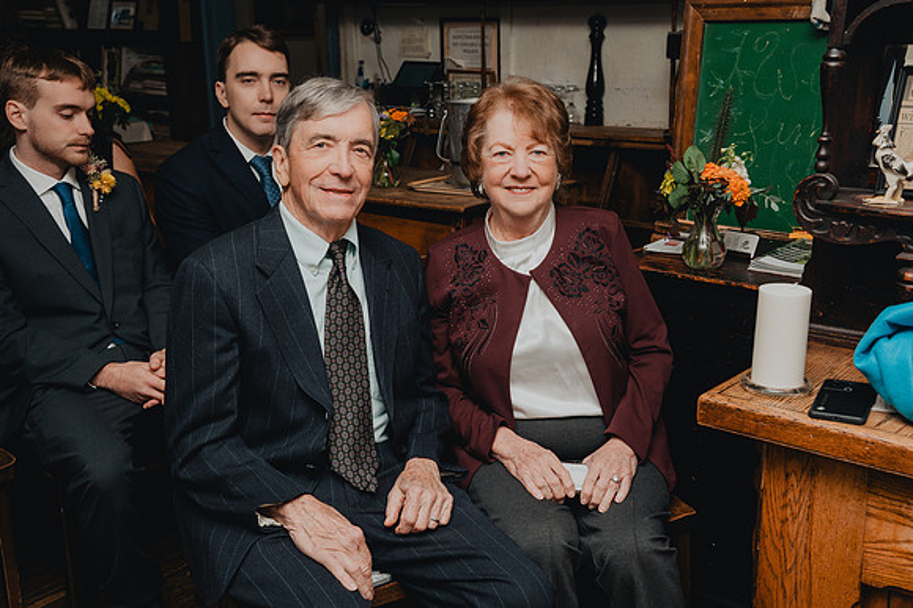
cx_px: 456
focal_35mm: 45
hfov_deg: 43.5
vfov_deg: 29.7
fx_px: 1144
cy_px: 304
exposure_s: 1/200
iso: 1000
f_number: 6.3
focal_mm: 44
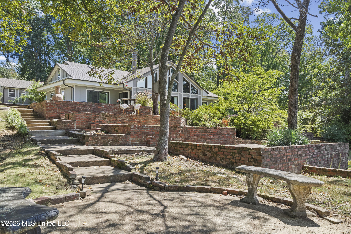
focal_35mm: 30
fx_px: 292
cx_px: 176
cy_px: 117
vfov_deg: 43.6
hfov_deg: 61.9
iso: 800
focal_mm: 30
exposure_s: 1/125
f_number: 9.5
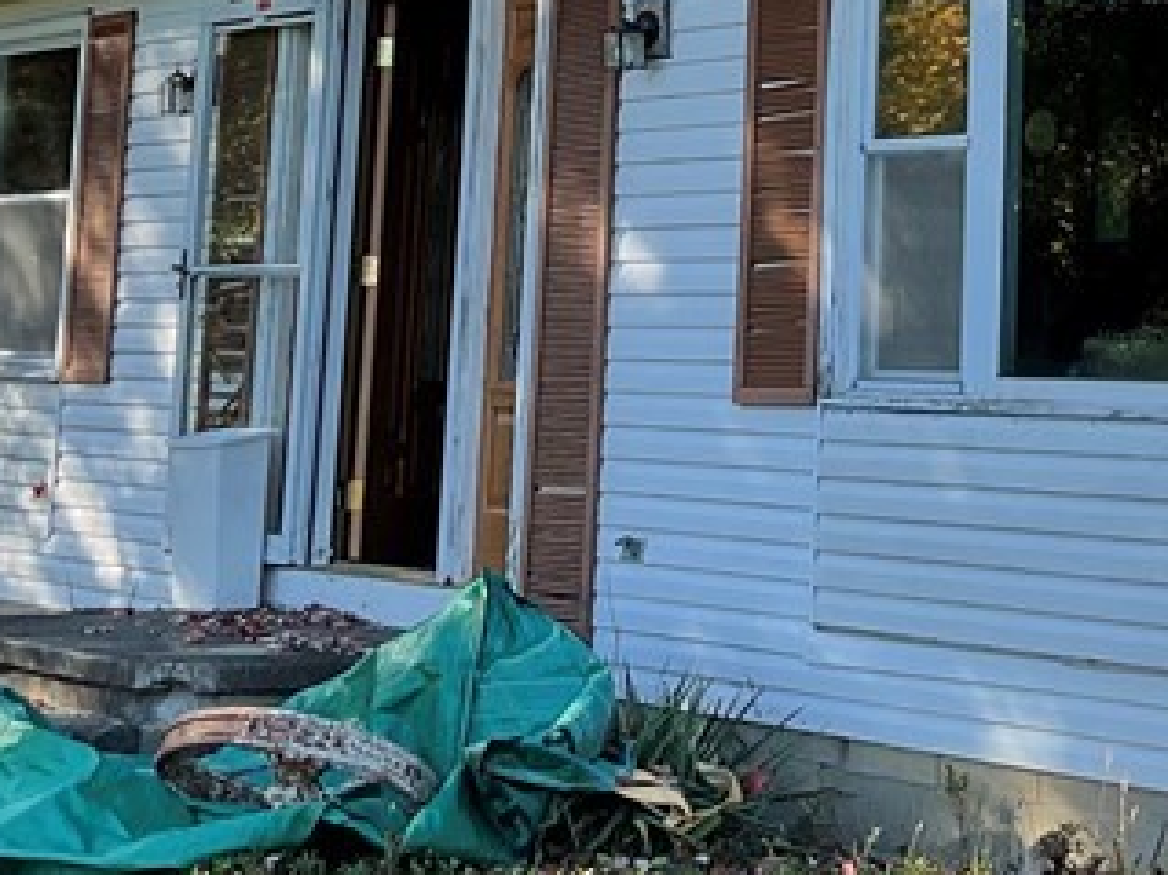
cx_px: 996
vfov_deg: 15.5
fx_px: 3137
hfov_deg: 20.8
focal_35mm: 93
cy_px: -88
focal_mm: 3
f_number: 1.8
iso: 16
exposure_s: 1/586
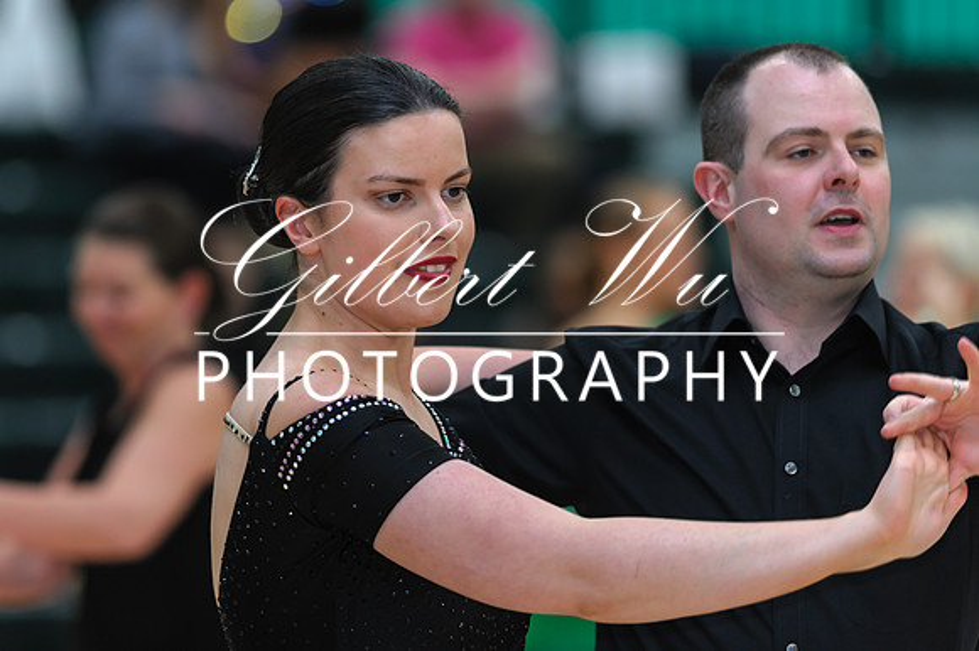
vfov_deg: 3.8
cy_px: 263
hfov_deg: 5.8
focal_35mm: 358
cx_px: 396
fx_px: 9718
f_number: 4
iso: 800
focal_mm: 300
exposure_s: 1/200
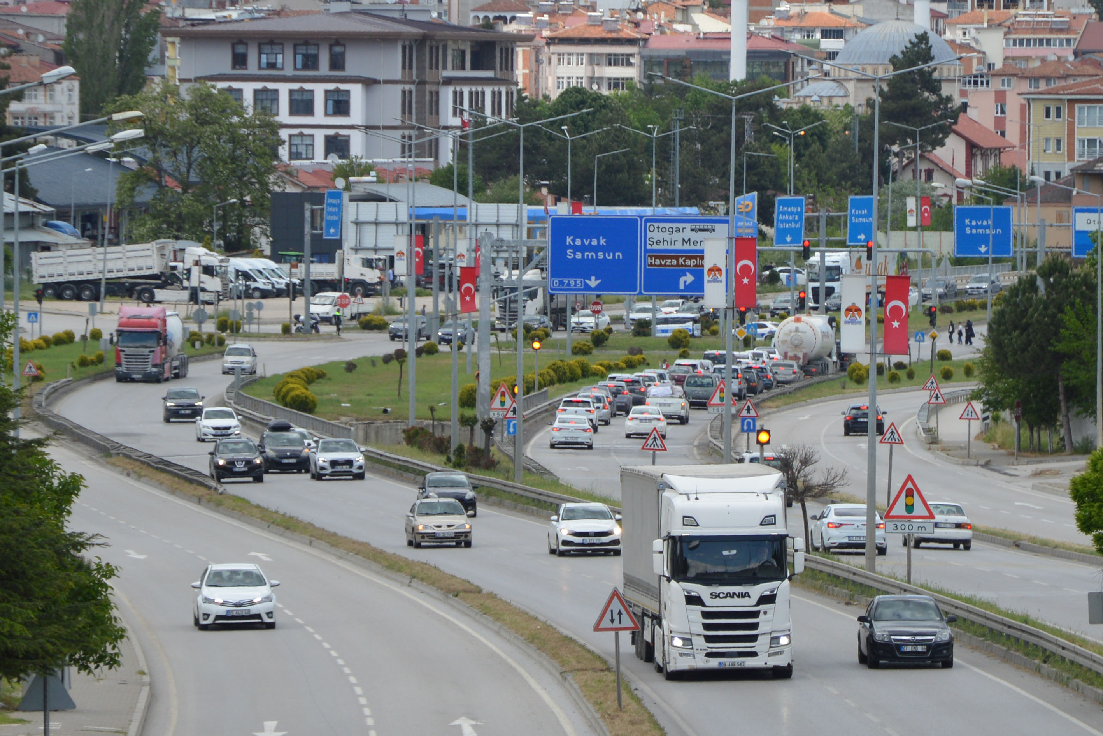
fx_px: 4825
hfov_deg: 13.0
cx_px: 552
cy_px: 368
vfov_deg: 8.7
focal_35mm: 158
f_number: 5.6
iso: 160
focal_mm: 105
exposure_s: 1/500
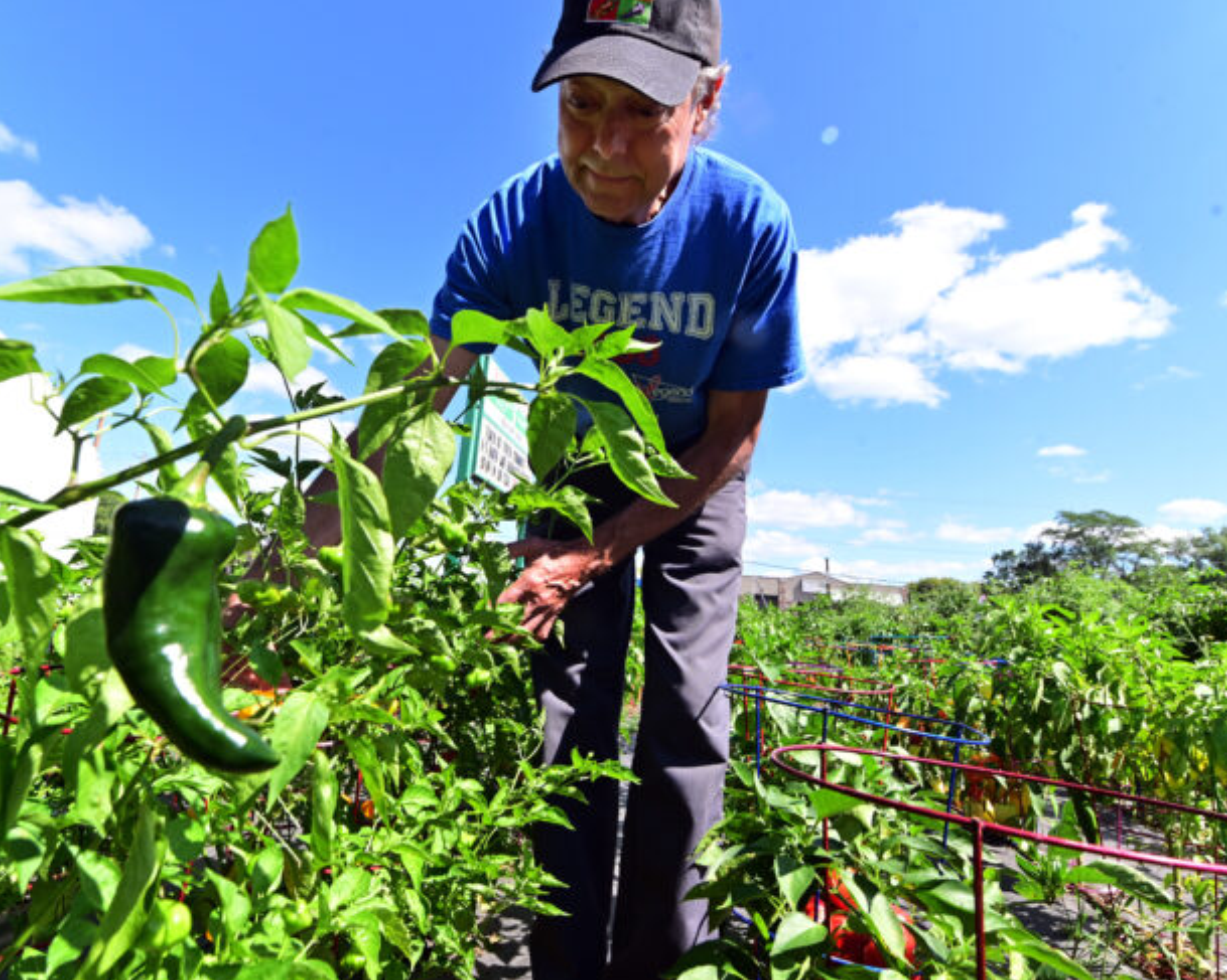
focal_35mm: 19
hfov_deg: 83.1
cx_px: 566
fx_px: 690
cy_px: 466
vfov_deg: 70.8
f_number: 9
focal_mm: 16
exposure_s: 1/250
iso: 320
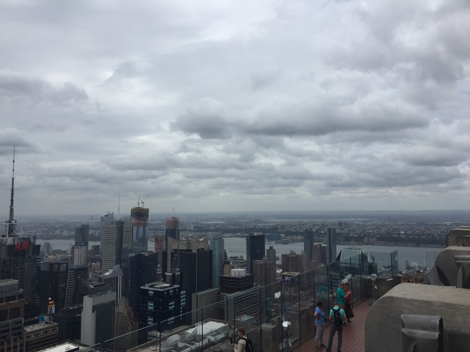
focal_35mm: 29
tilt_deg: +5.0
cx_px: 235
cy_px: 176
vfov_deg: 48.2
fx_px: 394
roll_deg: -0.2
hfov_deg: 61.7
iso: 32
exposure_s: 1/3597
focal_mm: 4.15
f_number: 2.2
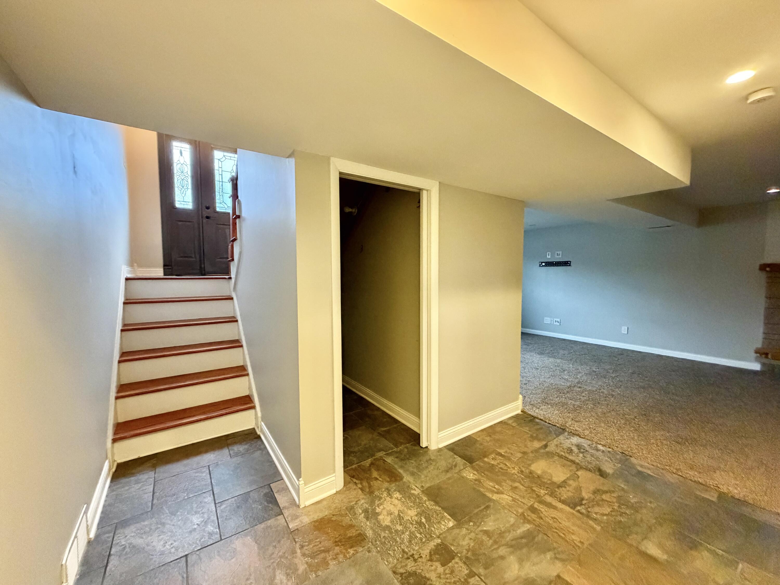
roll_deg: +0.6
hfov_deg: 102.1
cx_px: 390
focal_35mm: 14
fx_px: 315
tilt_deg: -2.5
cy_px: 292
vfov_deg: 85.7
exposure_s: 1/60
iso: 800
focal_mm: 2.22
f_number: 2.2
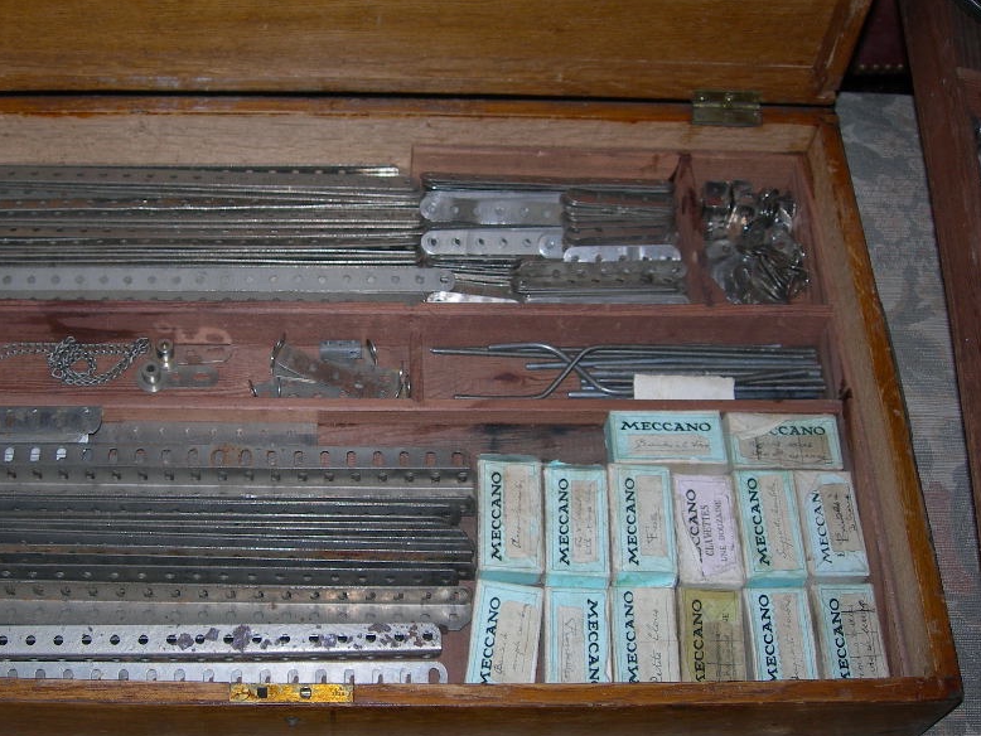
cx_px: 339
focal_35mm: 50
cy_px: 400
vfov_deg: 29.1
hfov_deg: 37.8
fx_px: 1417
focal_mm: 7.8
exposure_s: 1/60.1
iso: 50
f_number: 2.8
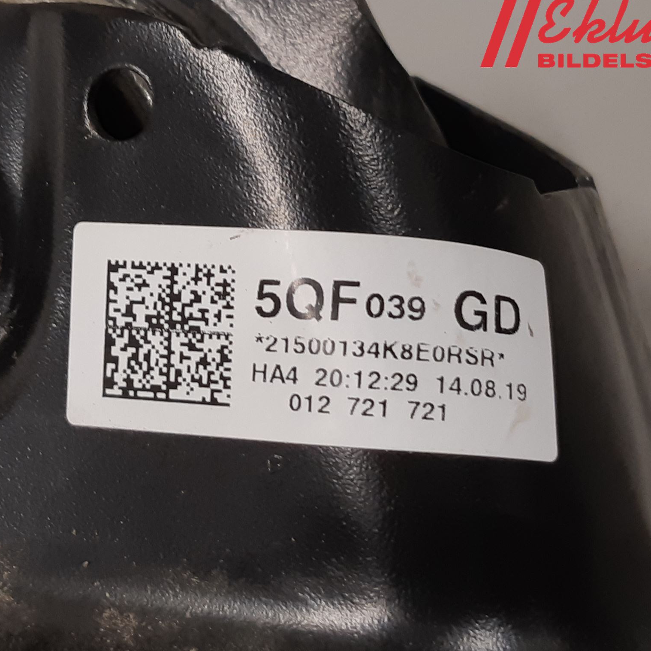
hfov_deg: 52.5
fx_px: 660
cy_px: 324
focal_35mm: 31
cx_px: 304
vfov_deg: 52.5
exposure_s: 1/50
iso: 80
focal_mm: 3.93
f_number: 1.7
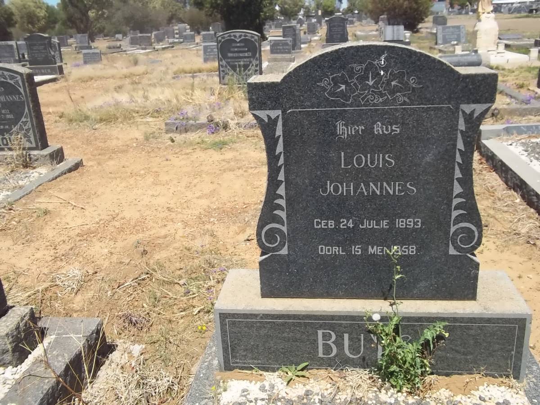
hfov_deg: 56.8
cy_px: 202
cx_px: 270
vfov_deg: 44.2
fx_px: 499
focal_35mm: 32
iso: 80
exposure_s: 1/400
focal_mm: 5.7
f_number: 5.5
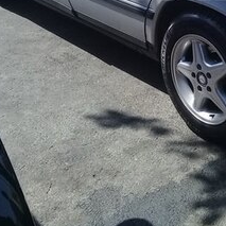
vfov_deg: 19.6
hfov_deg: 19.7
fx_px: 628
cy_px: -15
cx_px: 237
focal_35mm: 85
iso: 50
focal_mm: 3.3
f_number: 2.2
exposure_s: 1/646
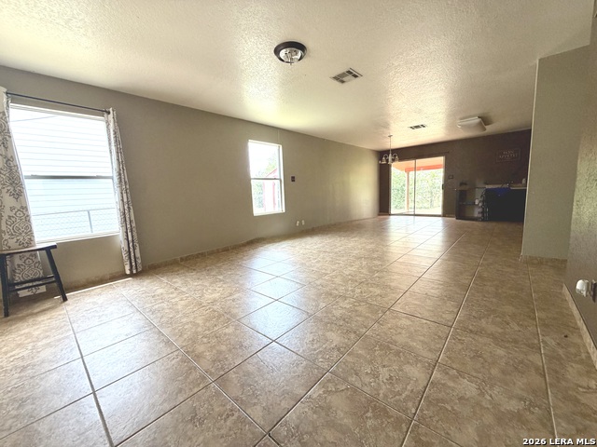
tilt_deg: -7.9
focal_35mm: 14
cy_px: 224
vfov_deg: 85.7
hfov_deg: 102.1
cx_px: 298
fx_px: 241
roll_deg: +3.7
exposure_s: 1/121
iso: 160
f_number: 2.2
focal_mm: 2.22
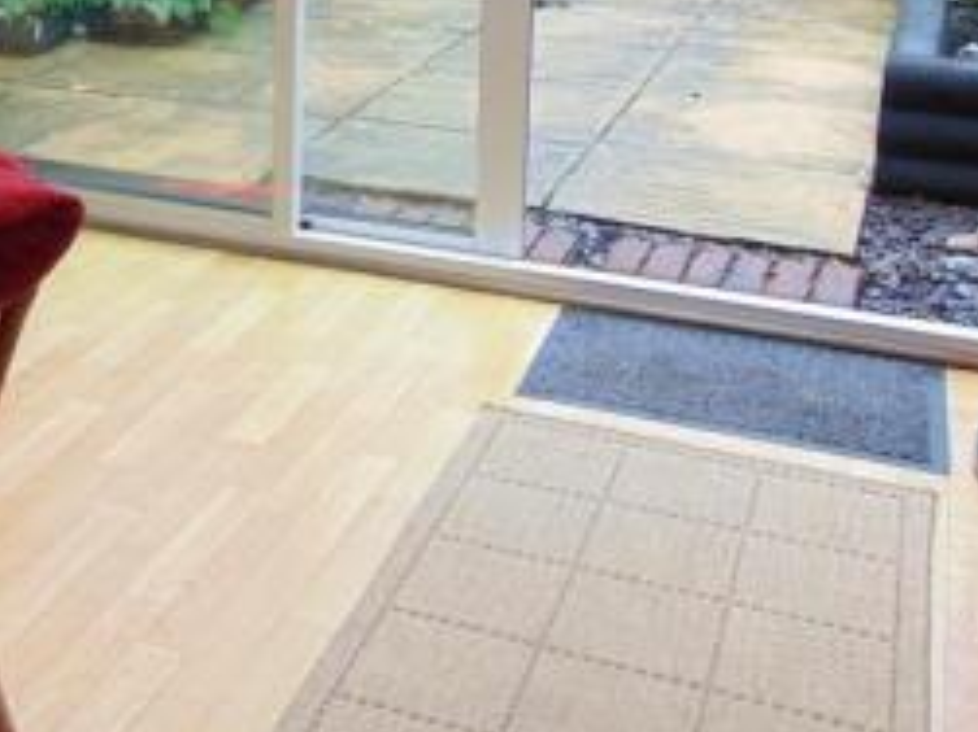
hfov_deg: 31.9
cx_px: 131
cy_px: -64
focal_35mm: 58
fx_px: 1638
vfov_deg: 23.7
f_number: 3
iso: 80
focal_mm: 4.5
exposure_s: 1/100
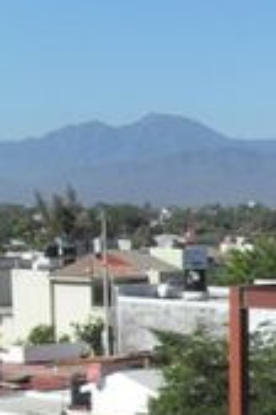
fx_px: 1598
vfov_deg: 14.2
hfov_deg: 8.8
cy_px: 524
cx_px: 690
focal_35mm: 139
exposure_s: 1/180
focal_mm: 6.3
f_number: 8.4
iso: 80
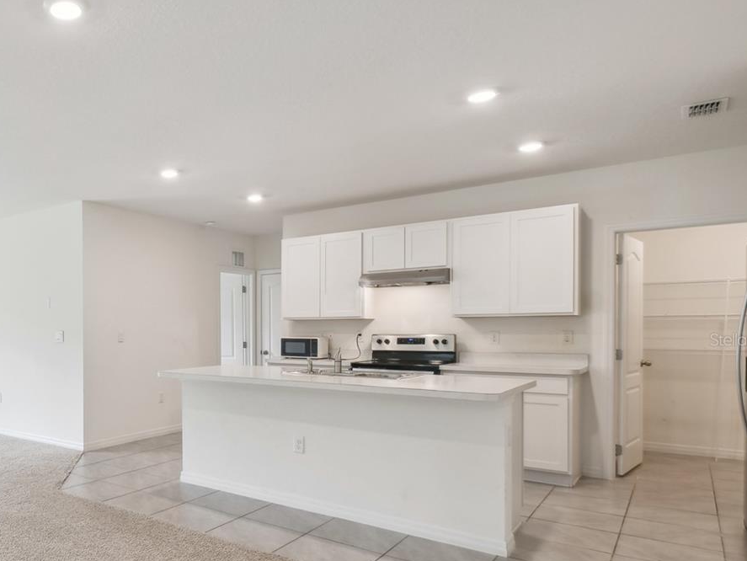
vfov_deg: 52.7
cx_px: 111
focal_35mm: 26
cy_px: 339
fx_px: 561
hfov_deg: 59.8
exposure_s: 1/30
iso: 100
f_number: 7.1
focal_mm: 10
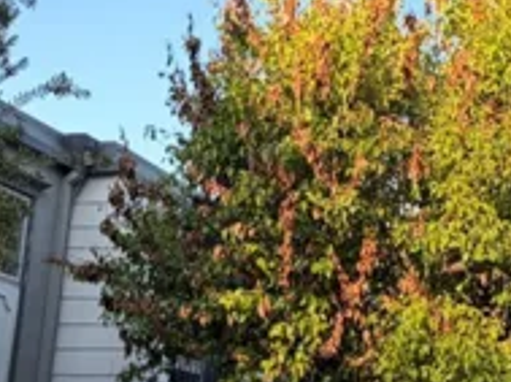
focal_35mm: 103
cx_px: 423
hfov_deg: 18.9
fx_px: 1518
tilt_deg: +14.0
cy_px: 209
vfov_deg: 14.3
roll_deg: -2.8
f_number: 1.6
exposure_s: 1/586
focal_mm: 5.96
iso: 50
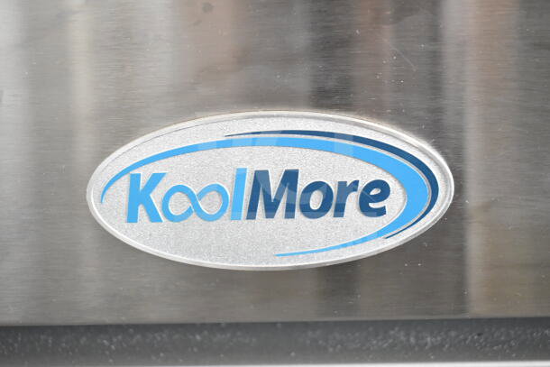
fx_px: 779
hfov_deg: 38.9
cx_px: 275
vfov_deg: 26.5
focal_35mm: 51
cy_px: 184
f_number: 4.5
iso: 4000
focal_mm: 34
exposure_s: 1/50
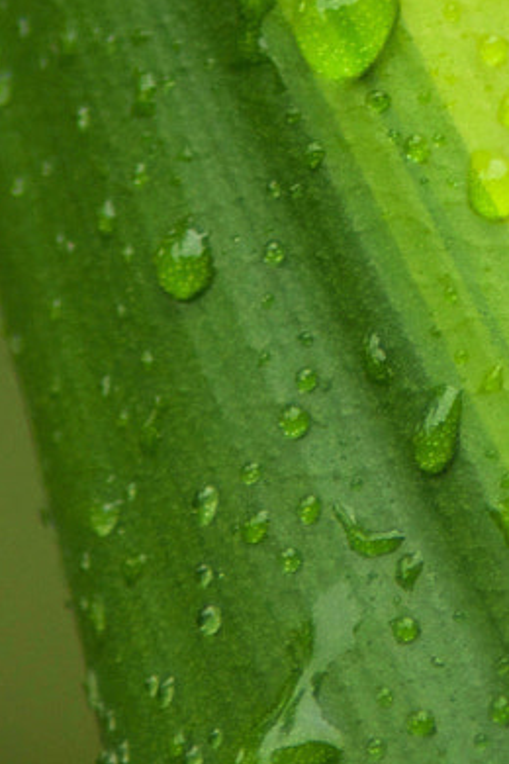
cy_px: -255
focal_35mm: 1846
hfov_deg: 0.7
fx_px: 39148
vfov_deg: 1.1
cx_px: 605
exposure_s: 1/80
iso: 400
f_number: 7.1
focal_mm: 300
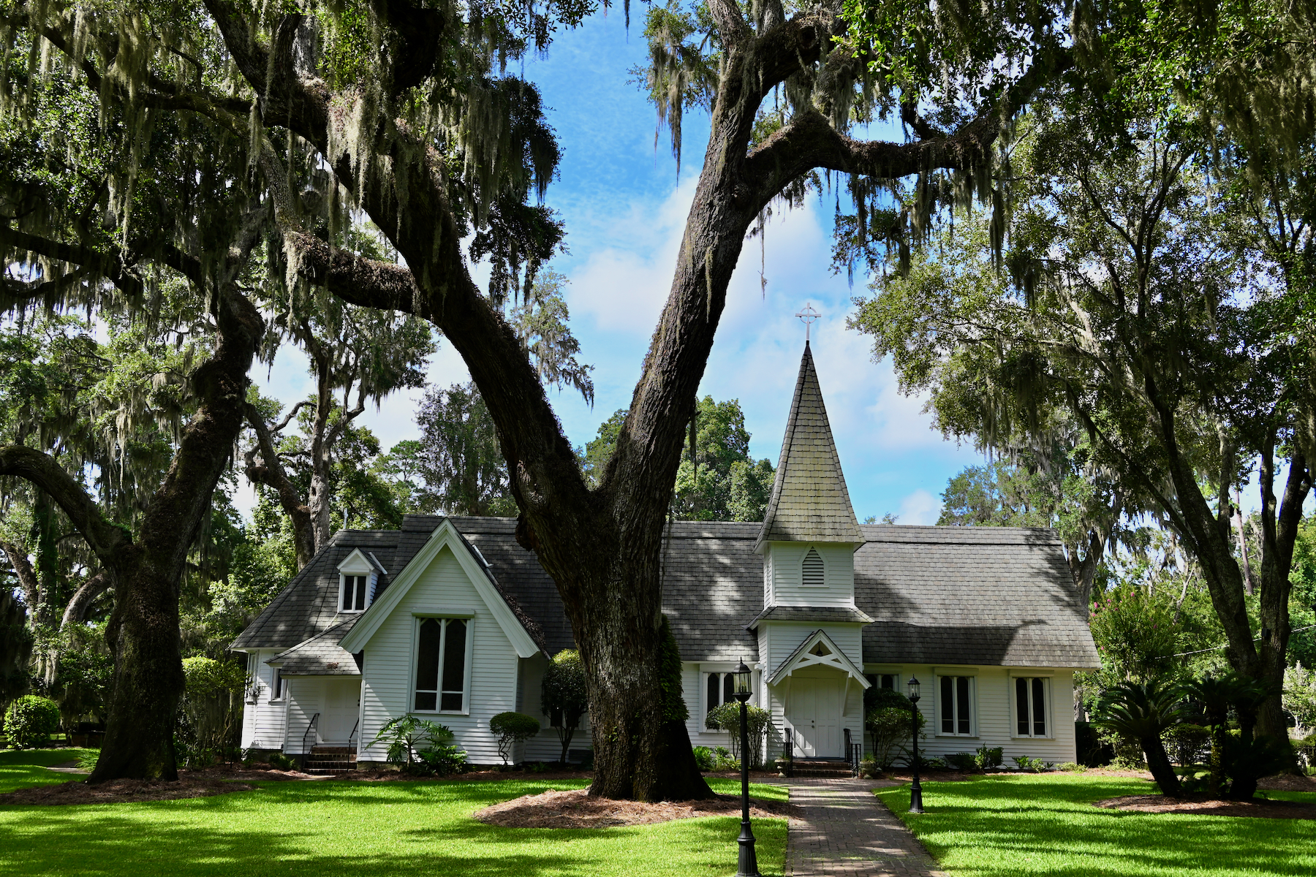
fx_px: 1243
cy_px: 438
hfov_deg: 55.8
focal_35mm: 34
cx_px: 658
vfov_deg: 38.9
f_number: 5.6
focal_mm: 34
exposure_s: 1/250
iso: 180
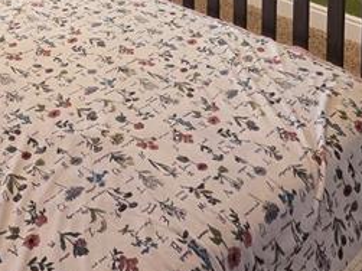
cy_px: -192
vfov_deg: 20.8
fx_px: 554
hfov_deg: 35.4
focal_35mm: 53
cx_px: 89
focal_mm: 2.2
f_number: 1.9
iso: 200
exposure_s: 1/60
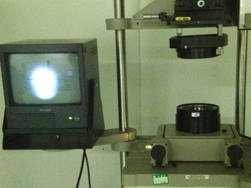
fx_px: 493
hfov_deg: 28.5
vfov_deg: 21.5
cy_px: 131
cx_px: 152
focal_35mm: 68
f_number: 2.4
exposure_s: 1/15
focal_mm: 4.28
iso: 800
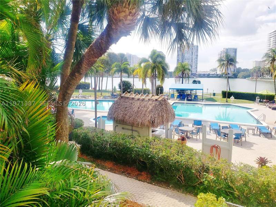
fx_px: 207
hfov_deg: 67.3
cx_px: 138
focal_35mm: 26
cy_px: 104
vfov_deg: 53.1
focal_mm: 4.3
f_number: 2.4
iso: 50
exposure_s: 1/1248
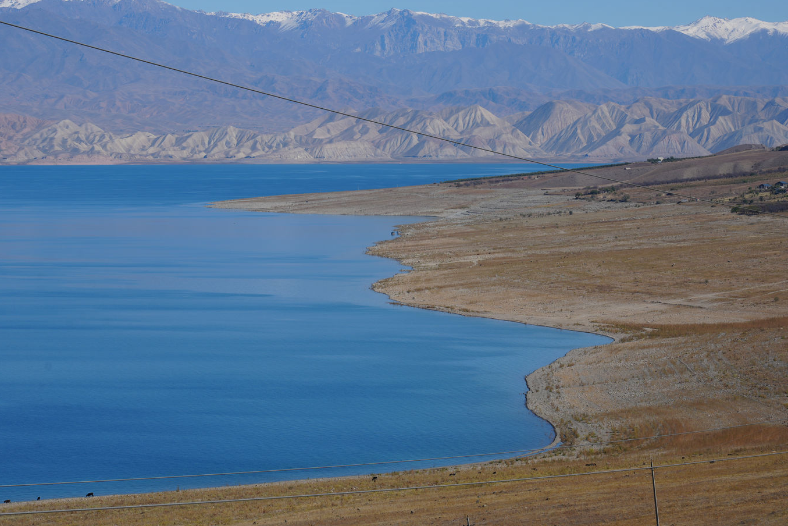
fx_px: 2715
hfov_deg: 16.5
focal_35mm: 124
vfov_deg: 11.1
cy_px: 220
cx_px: 341
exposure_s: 1/320
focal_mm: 105
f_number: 10
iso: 100
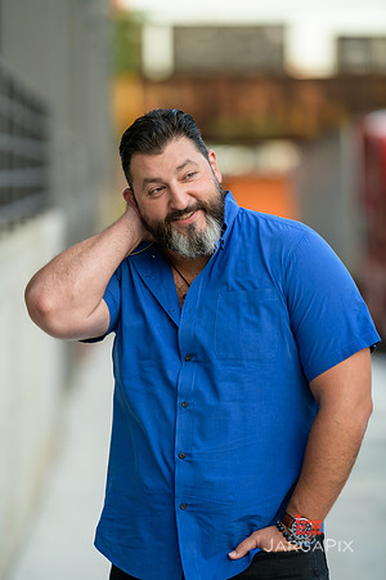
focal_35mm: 135
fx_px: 2171
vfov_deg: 15.2
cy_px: 290
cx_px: 193
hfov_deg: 10.2
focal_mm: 135
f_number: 2
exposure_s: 1/250
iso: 200
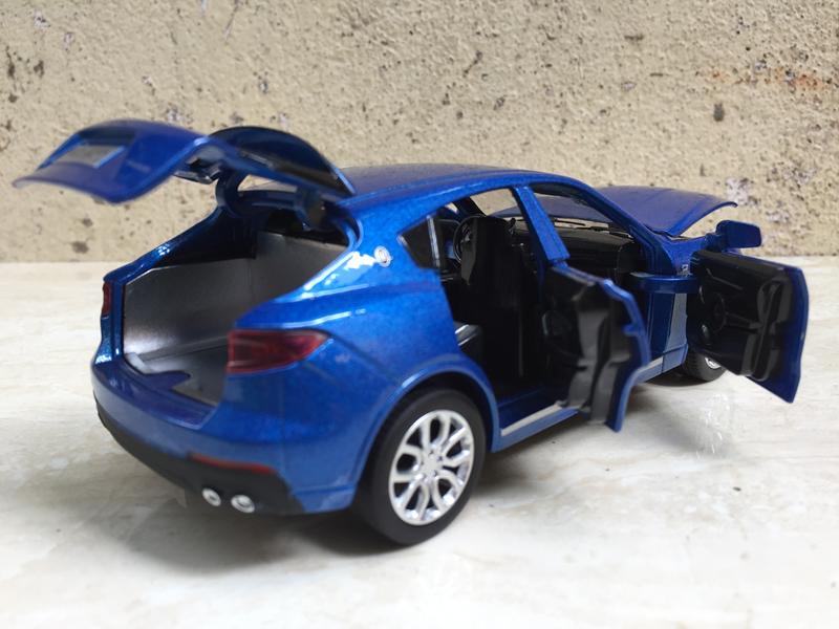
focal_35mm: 29
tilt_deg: -16.5
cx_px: 420
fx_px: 703
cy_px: 314
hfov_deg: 61.7
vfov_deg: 48.2
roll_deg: +0.1
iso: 32
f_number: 2.2
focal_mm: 4.15
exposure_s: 1/100
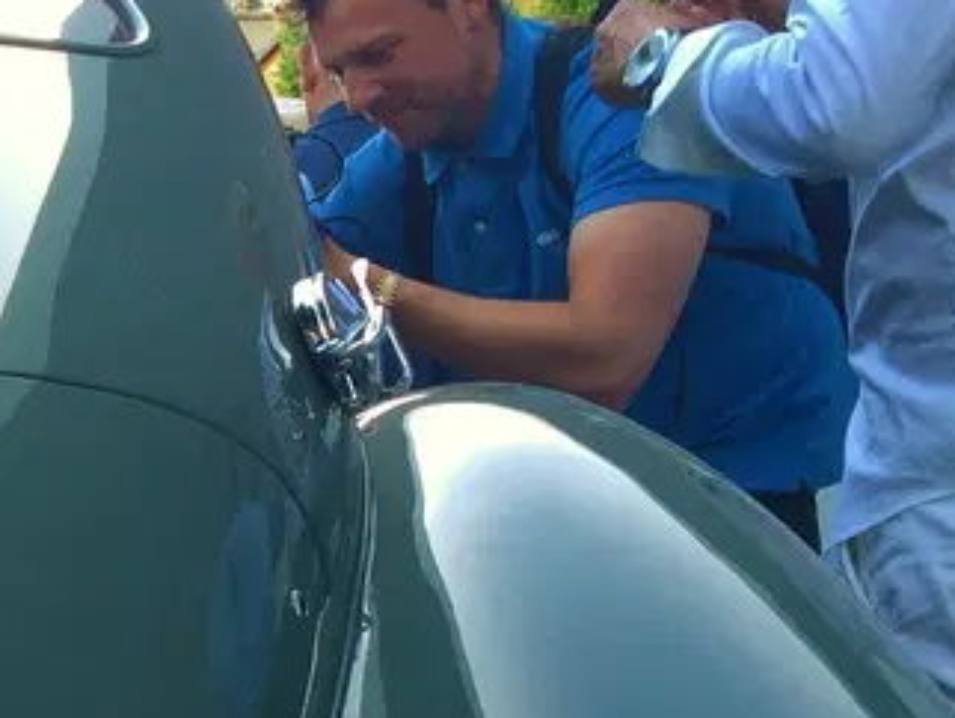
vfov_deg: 13.4
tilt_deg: -2.0
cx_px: -498
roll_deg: +1.2
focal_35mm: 108
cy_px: 852
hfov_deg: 16.5
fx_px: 2982
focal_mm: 4.15
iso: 40
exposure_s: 1/100
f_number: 2.2
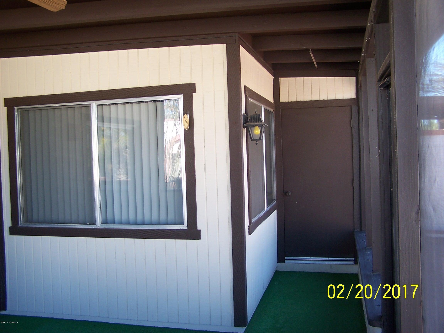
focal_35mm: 38
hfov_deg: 49.0
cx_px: 222
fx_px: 487
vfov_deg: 37.7
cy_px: 166
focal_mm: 6.3
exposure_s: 1/60
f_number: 2.8
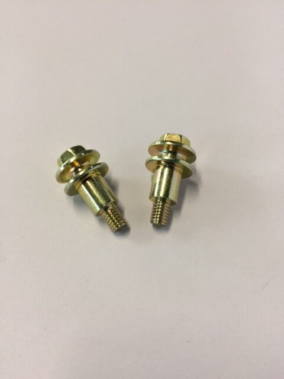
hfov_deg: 48.2
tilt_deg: -59.3
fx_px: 317
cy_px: 190
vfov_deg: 61.7
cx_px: 142
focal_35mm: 29
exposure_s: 1/33
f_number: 2.2
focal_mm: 4.15
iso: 50
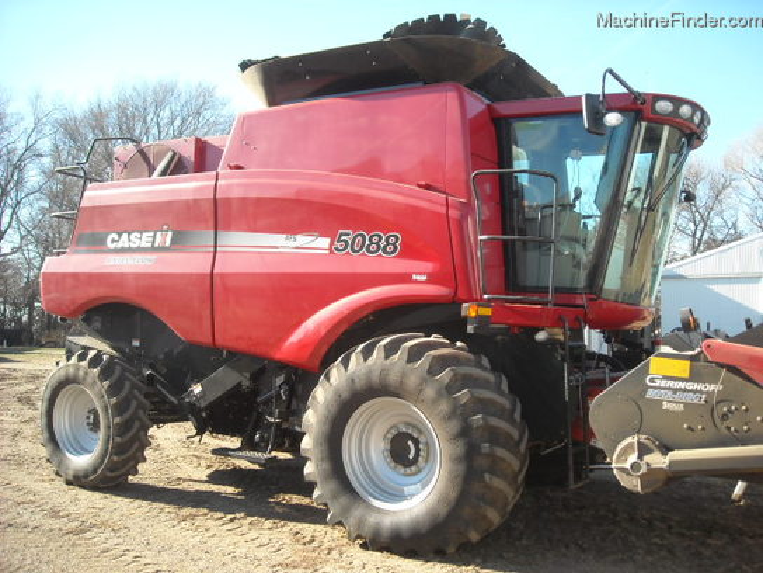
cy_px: 286
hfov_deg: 52.6
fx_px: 771
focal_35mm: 35
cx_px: 382
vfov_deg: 40.7
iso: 64
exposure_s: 1/250
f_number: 2.8
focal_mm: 5.7
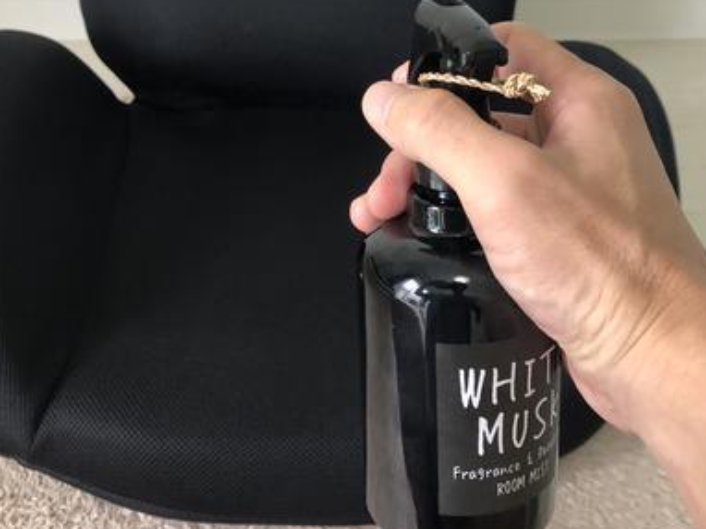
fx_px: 897
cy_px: 142
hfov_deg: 43.0
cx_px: 340
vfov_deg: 32.3
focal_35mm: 44
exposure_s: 1/17
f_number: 1.8
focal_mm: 3.99
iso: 80
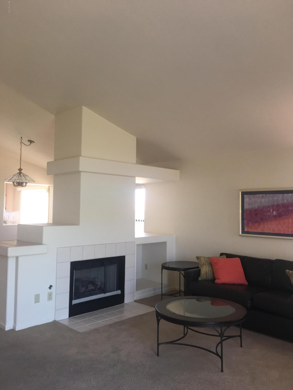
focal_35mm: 29
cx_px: 146
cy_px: 195
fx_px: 327
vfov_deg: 61.7
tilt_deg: +3.6
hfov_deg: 48.2
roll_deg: -1.0
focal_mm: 4.15
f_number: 2.2
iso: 80
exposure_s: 1/30
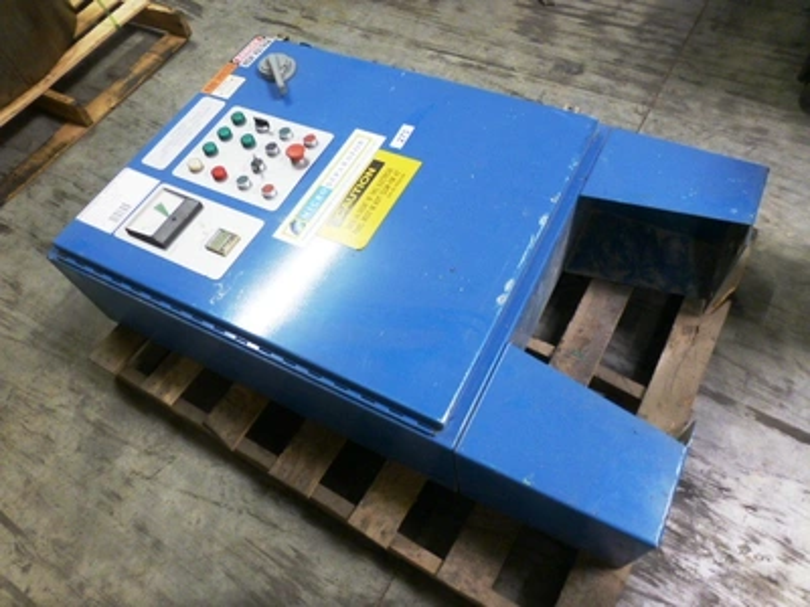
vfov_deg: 56.8
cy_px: 304
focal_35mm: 24
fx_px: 562
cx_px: 405
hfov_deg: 71.6
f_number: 3.3
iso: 400
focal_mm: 4.3
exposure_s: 1/10
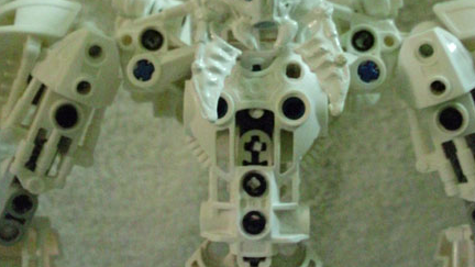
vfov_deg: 21.2
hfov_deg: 37.2
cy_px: 53
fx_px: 705
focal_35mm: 56
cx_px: 238
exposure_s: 1/22
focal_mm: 6.3
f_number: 3.1
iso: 1600
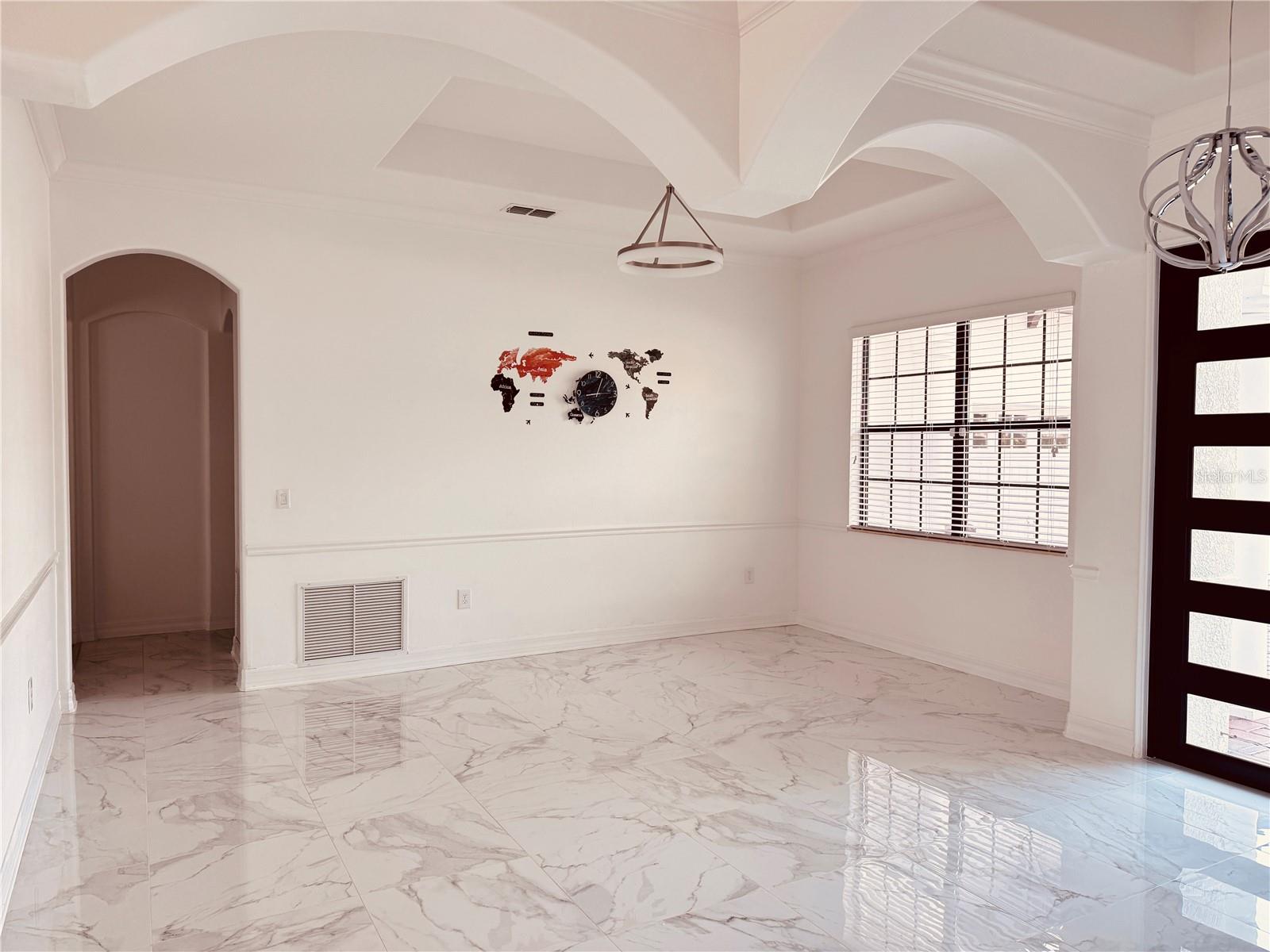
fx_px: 881
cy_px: 476
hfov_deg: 71.6
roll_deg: -0.1
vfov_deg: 56.8
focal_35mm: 24
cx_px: 635
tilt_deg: -1.9
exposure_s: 1/121
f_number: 1.78
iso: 100
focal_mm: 6.76
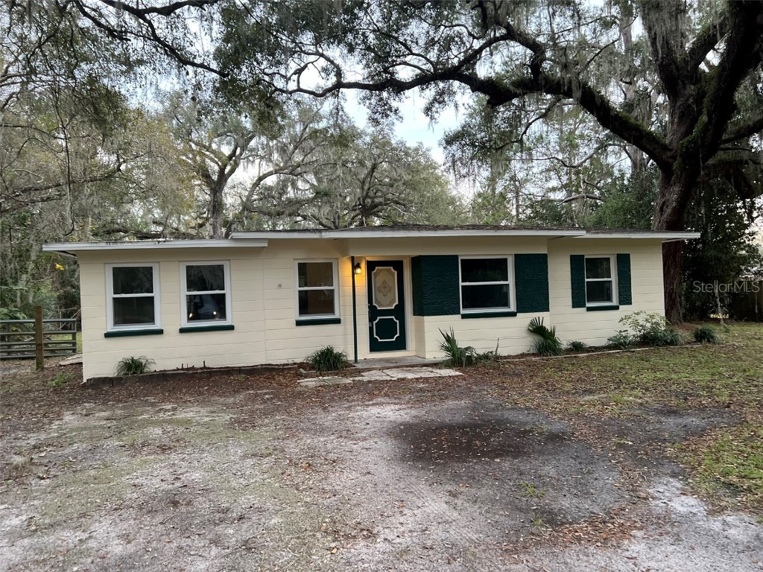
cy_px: 286
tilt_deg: +0.7
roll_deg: +0.9
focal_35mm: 26
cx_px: 382
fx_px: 573
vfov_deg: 53.1
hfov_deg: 67.3
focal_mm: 5.7
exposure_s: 1/121
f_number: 1.5
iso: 125
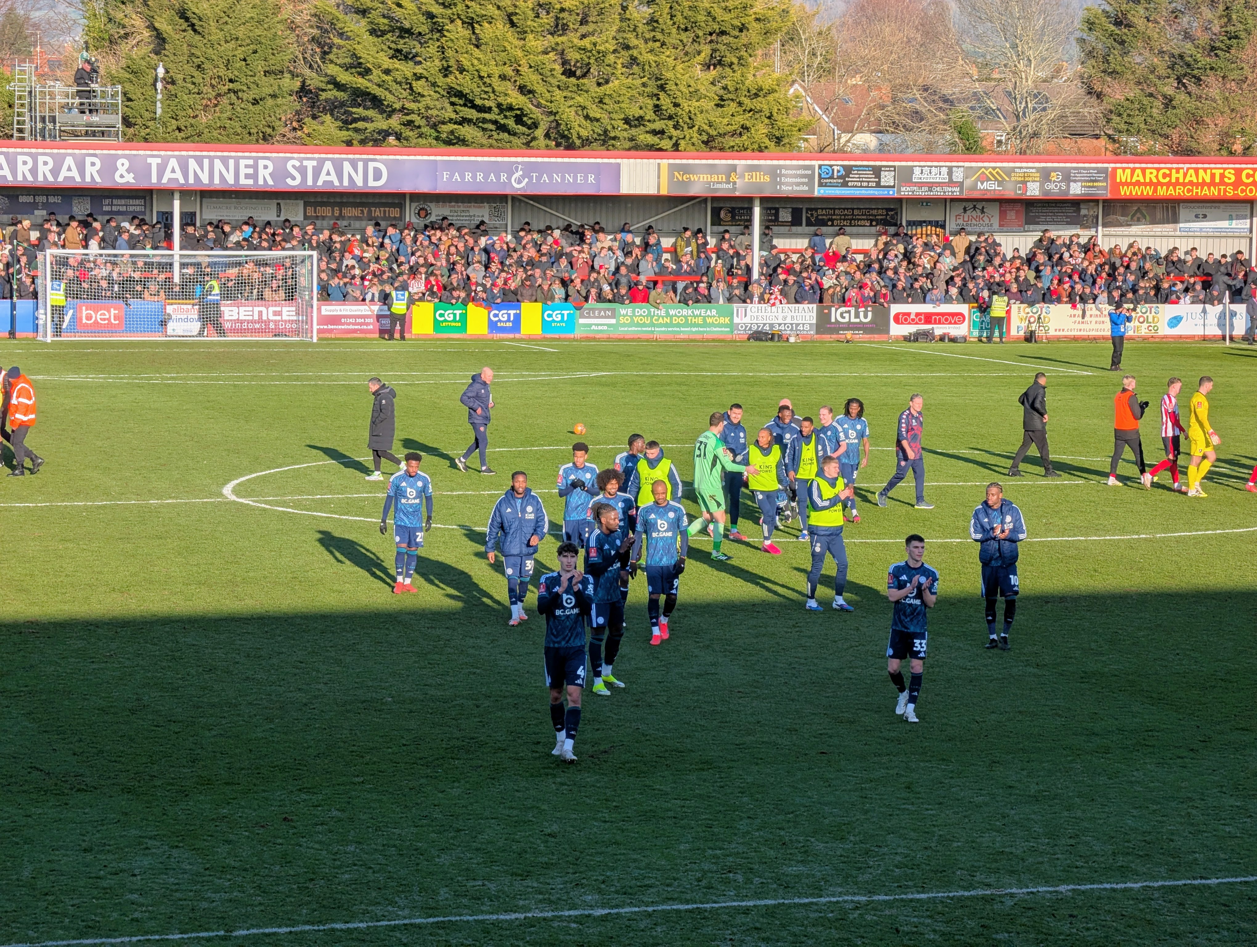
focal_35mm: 110
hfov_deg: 17.9
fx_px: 4000
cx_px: 628
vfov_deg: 13.5
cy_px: 474
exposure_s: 1/409
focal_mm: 18
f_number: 2.8
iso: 16
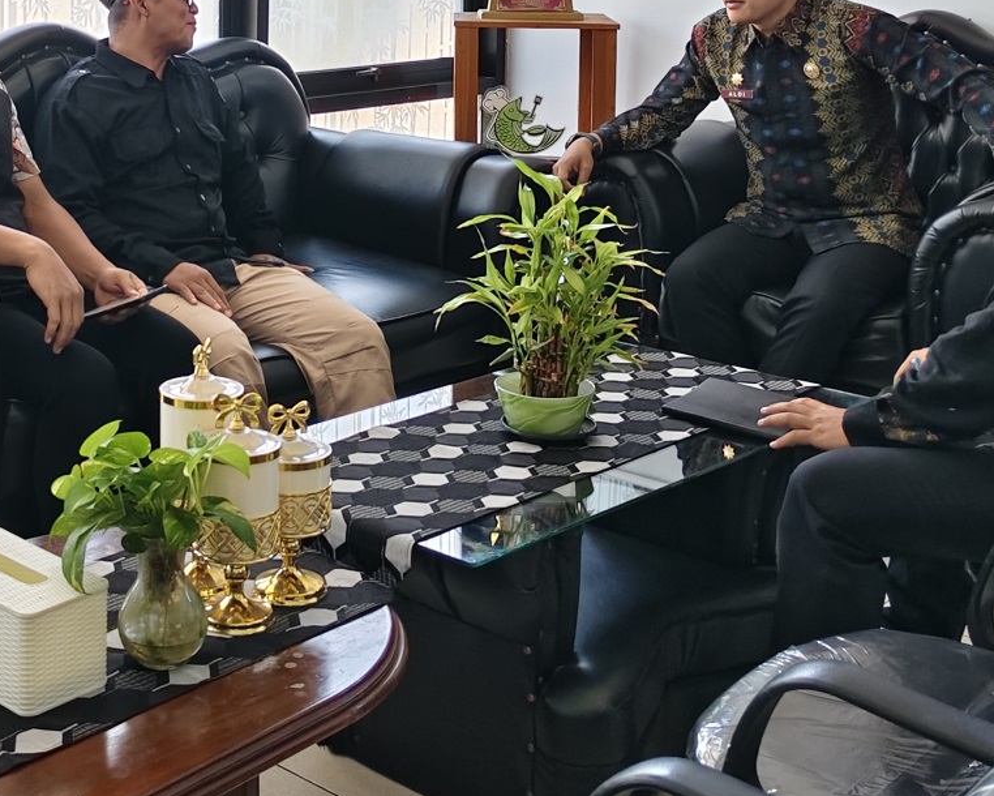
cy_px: 52
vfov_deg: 27.4
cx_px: 227
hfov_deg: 34.5
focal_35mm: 53
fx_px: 1560
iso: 85
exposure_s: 1/100
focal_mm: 5.56
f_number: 1.88
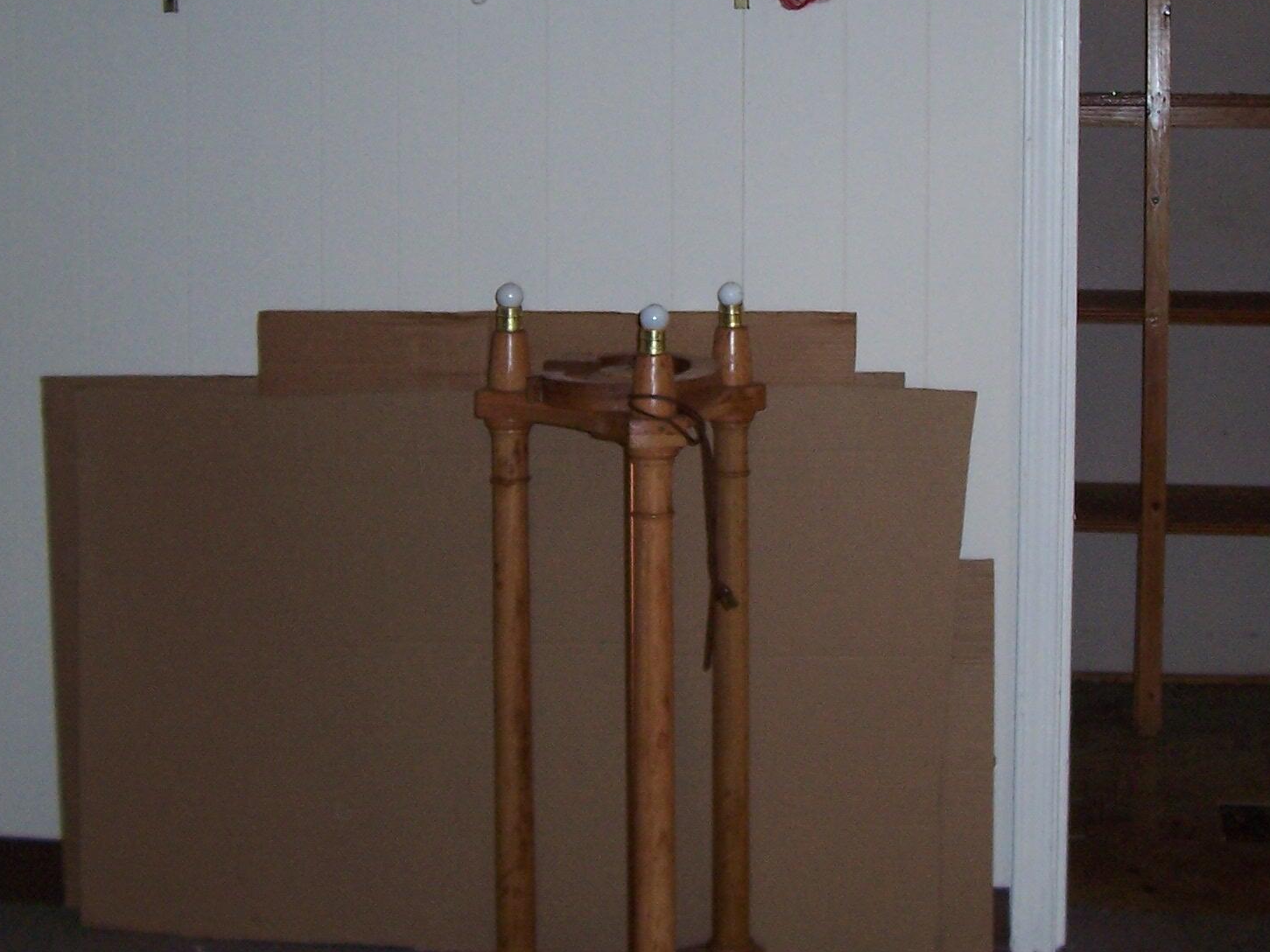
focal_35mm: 60
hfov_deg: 32.1
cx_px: 777
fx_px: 2201
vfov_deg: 24.1
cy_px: 197
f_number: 2.7
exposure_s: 1/60
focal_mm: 5.6
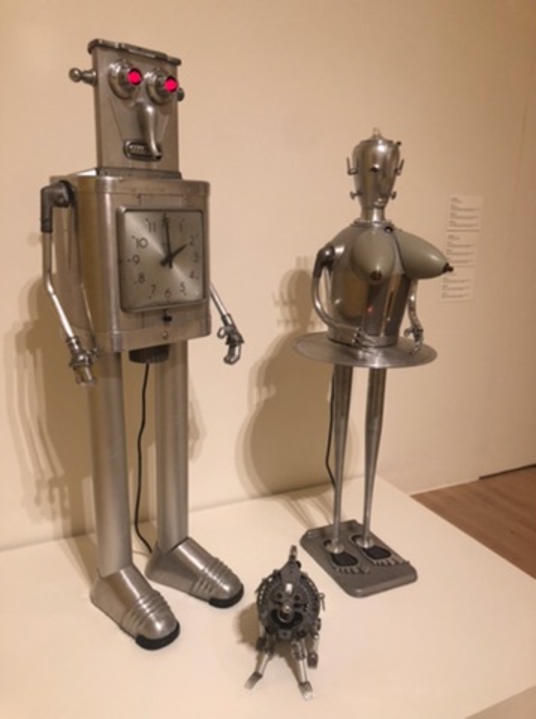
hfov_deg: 49.6
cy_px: 360
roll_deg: -2.9
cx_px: 268
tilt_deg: -18.0
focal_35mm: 28
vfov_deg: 63.5
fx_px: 580
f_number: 1.8
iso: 32
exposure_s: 1/20
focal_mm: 4
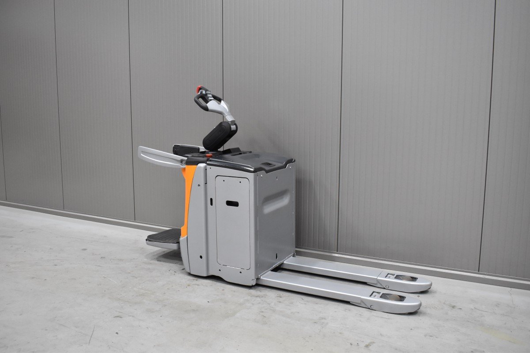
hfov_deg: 57.2
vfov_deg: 40.0
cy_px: 176
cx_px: 265
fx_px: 486
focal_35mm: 33
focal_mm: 22
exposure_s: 1/60
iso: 1600
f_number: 5
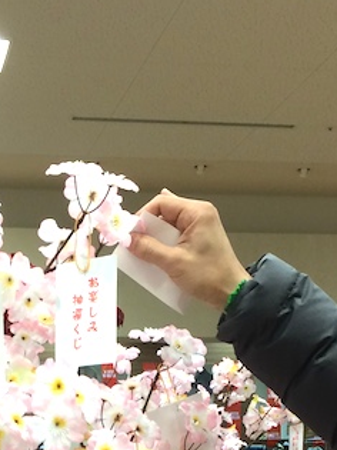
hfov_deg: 16.9
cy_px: 638
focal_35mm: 87
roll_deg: -0.2
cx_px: 85
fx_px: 1130
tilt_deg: -6.8
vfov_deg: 20.0
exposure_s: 1/40
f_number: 2.2
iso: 32
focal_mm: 4.15
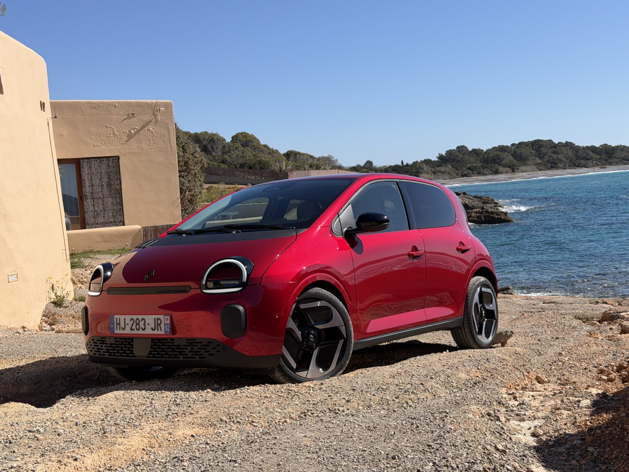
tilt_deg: -2.9
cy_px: 236
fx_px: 872
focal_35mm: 48
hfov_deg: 39.7
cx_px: 314
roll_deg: +4.1
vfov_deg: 30.3
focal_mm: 6.76
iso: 64
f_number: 1.78
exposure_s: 1/5208
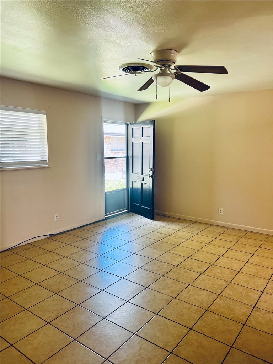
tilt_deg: -6.9
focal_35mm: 26
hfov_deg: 53.1
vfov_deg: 67.3
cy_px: 182
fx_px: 273
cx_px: 136
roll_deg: +0.6
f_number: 1.5
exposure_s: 1/120
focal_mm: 5.7
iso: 100
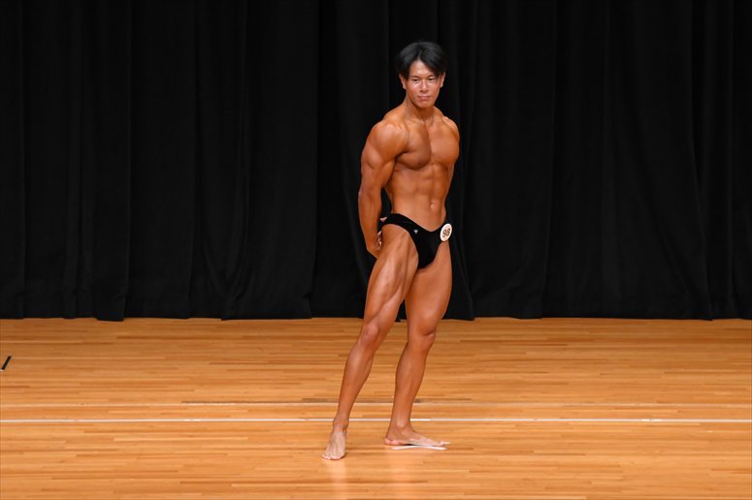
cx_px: 376
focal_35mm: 255
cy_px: 250
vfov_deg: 5.4
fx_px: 5324
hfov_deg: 8.1
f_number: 5.6
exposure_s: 1/400
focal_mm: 170
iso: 3200
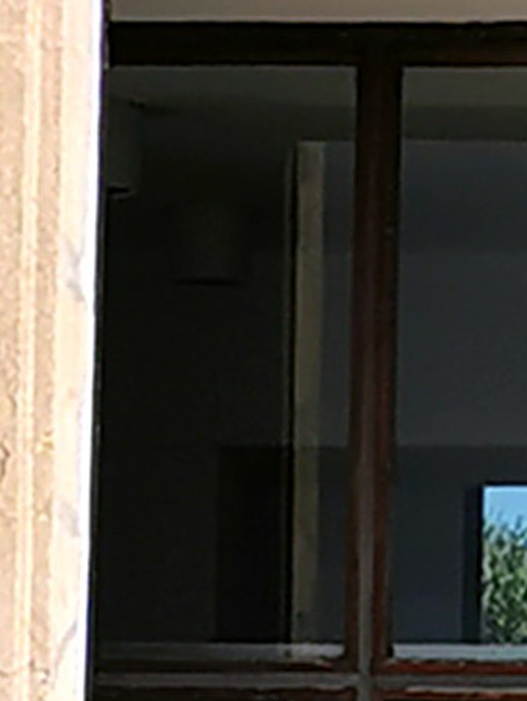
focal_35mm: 301
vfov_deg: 6.5
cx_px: 679
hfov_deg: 4.9
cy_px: -319
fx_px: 6107
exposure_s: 1/6897
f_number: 1.6
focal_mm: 5.56
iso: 50
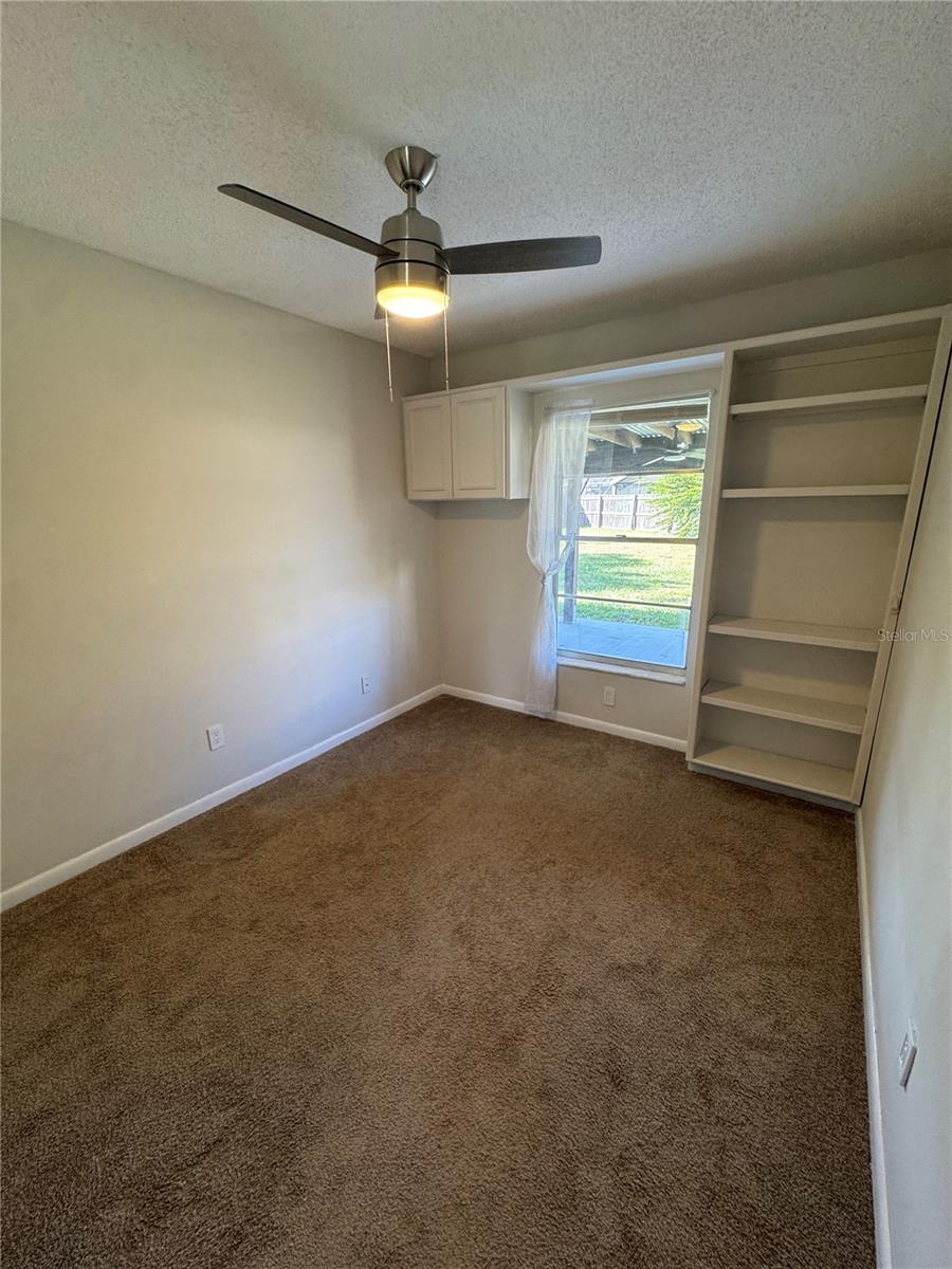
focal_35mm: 14
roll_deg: +1.6
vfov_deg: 102.1
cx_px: 476
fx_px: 513
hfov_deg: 85.7
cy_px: 634
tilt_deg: -14.5
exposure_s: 1/120
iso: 160
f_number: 2.2
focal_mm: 2.22
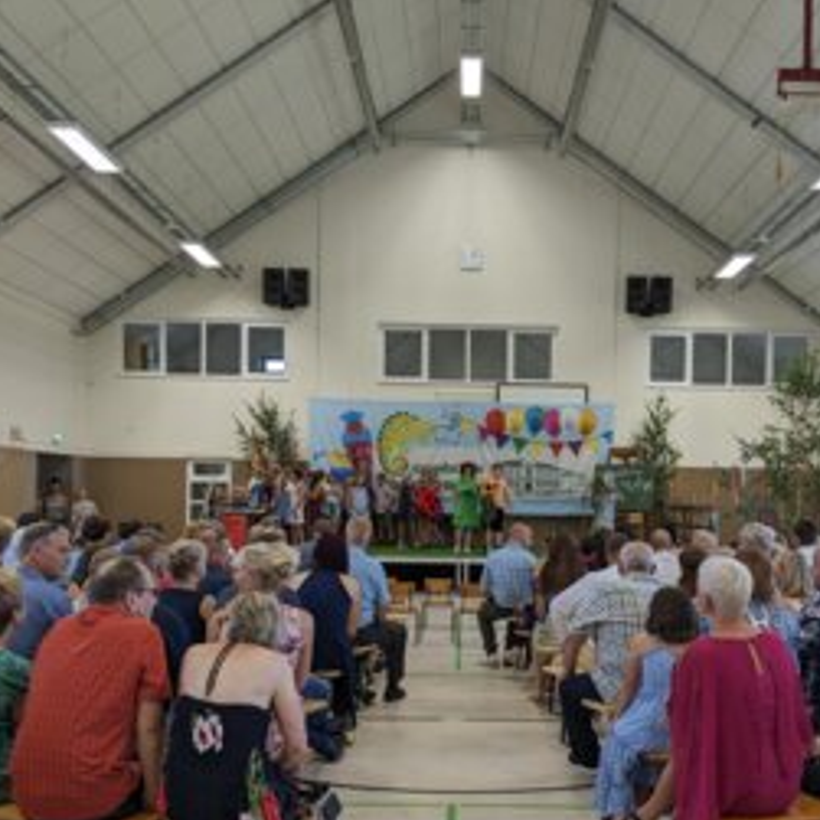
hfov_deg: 43.7
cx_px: 487
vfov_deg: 43.7
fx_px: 1018
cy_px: 480
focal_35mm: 38
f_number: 1.73
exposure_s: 1/122
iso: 50
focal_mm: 4.38
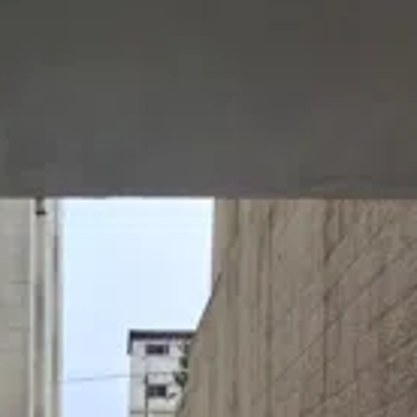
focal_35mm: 41
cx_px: 88
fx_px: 559
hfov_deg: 39.4
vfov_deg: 29.0
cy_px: 598
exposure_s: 1/932
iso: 40
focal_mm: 1.64
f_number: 2.2
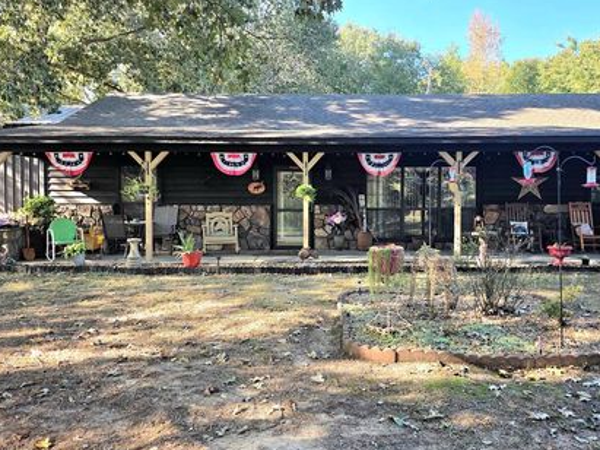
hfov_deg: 63.2
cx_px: 337
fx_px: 485
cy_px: 218
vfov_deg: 49.7
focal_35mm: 28
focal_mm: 6.25
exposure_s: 1/370
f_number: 1.7
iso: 32
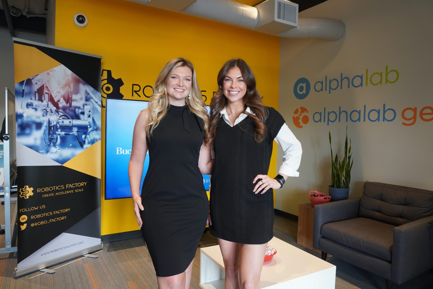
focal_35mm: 26
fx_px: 307
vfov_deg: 50.4
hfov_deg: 70.4
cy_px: 144
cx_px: 216
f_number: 5
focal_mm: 17
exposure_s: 1/30
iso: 320
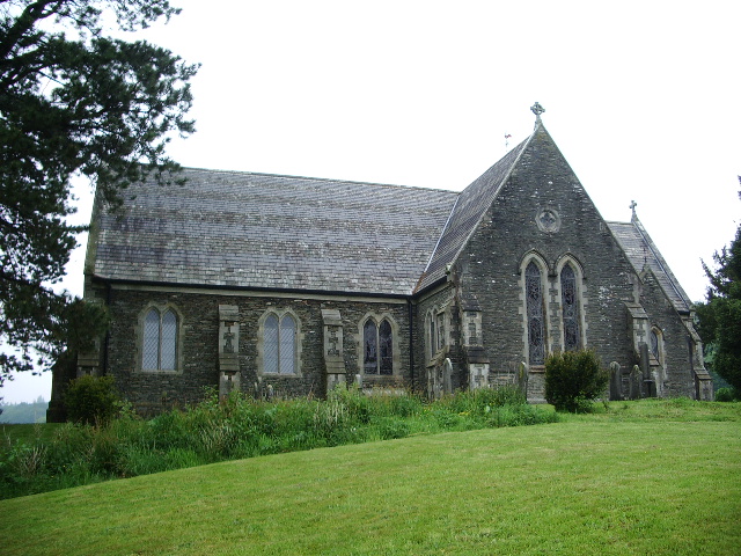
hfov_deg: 52.6
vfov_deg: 40.7
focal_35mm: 35
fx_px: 749
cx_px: 370
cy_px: 278
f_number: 2.6
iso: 100
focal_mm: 5.8
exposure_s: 1/100
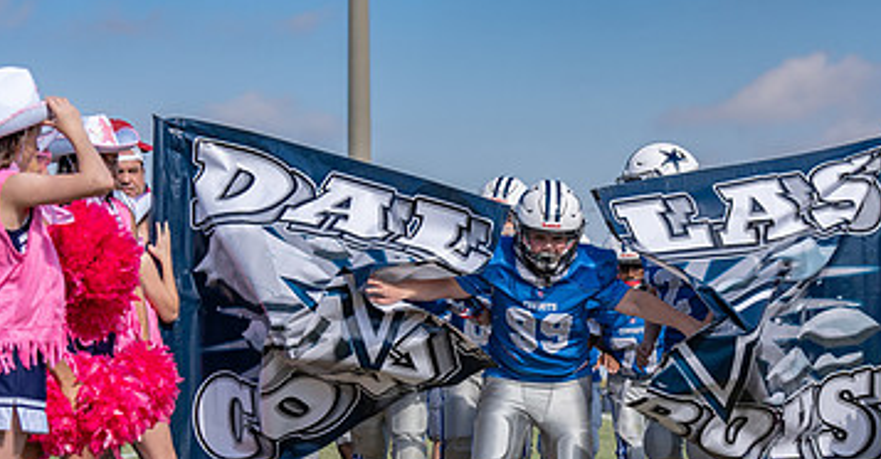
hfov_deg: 16.7
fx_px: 2985
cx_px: 604
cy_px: 374
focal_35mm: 130
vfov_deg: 8.8
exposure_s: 1/1600
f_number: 4
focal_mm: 70
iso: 125
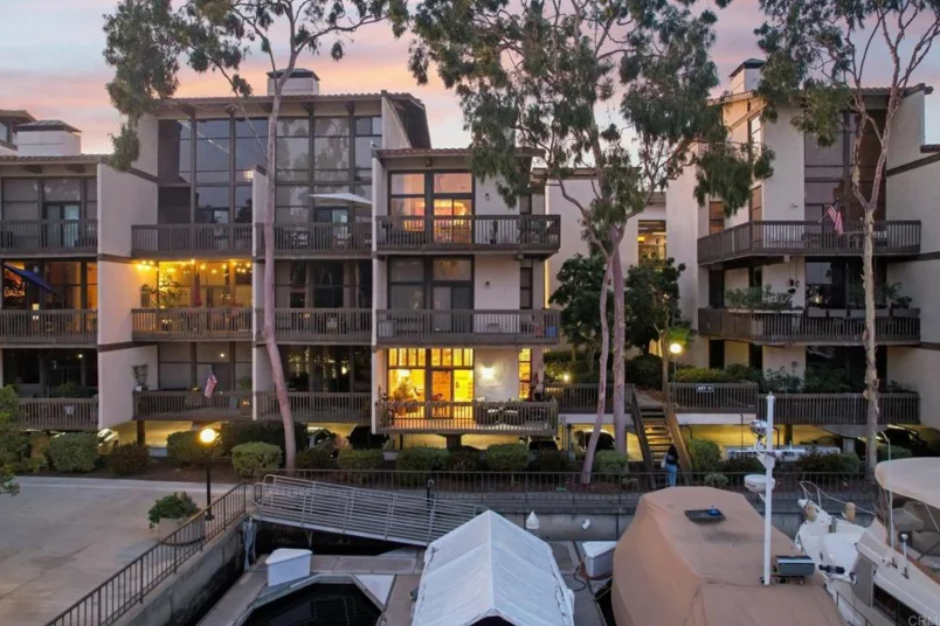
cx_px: 464
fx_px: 601
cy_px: 300
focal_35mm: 23
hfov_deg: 76.1
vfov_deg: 55.1
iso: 540
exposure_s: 1/13
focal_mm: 8.4
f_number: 2.8
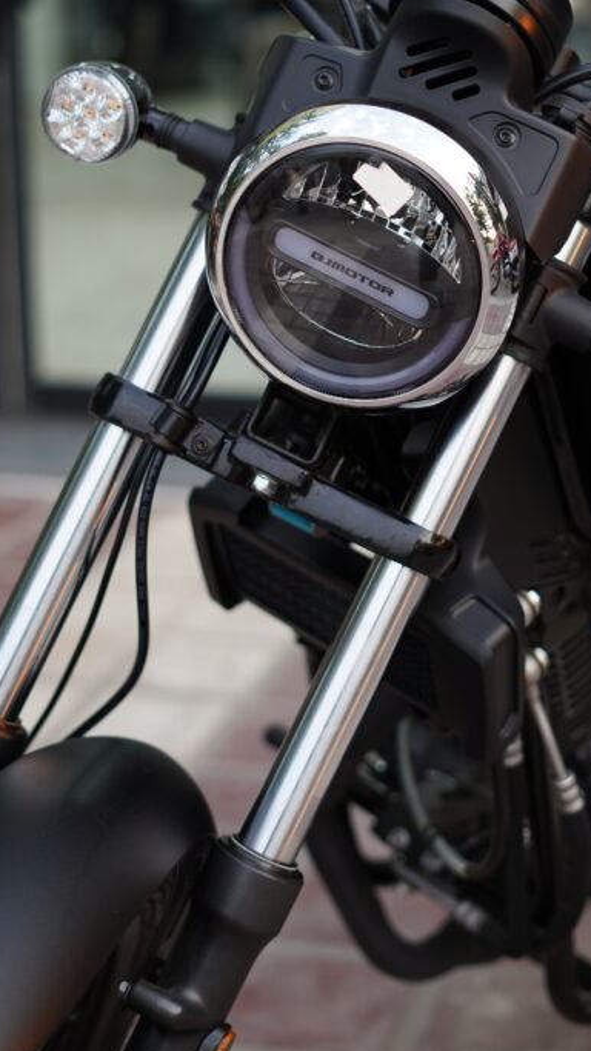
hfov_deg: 17.4
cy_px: 422
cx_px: 399
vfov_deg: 30.5
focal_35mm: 69
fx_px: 1923
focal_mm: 50
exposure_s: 1/100
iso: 100
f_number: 2.2
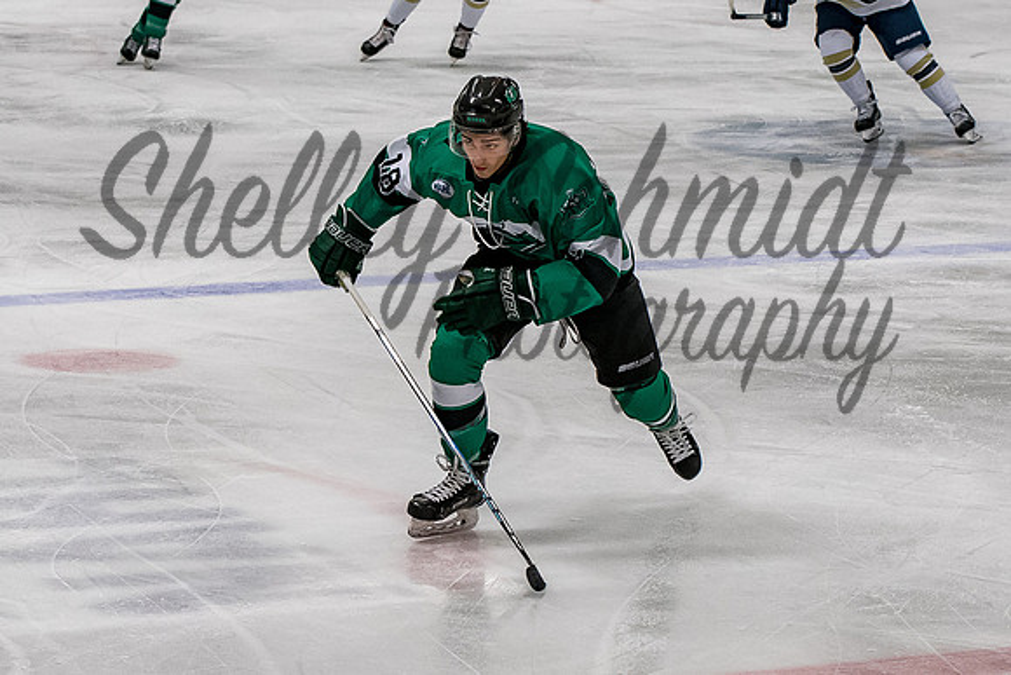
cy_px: 279
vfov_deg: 8.1
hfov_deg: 12.1
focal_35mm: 170
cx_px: 511
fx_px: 4776
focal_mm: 70
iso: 2500
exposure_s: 1/800
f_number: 4
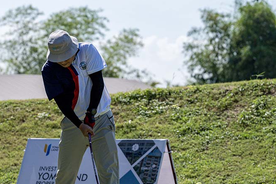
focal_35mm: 144
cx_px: 146
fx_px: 1104
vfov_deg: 9.5
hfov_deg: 14.3
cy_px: 132
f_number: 4
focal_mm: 99
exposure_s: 1/5000
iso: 450
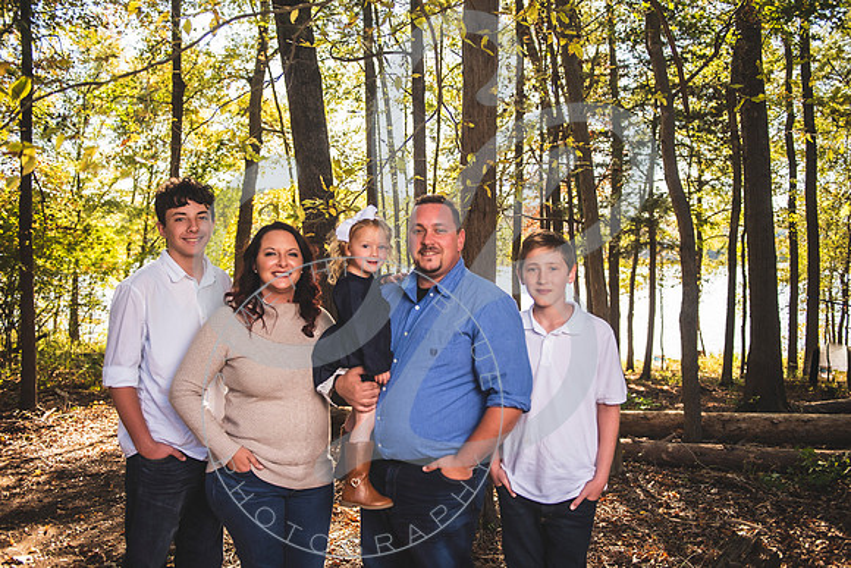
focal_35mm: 31
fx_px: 733
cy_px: 284
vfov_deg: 42.3
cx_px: 426
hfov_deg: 60.3
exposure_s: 1/250
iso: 100
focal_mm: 31
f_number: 2.8
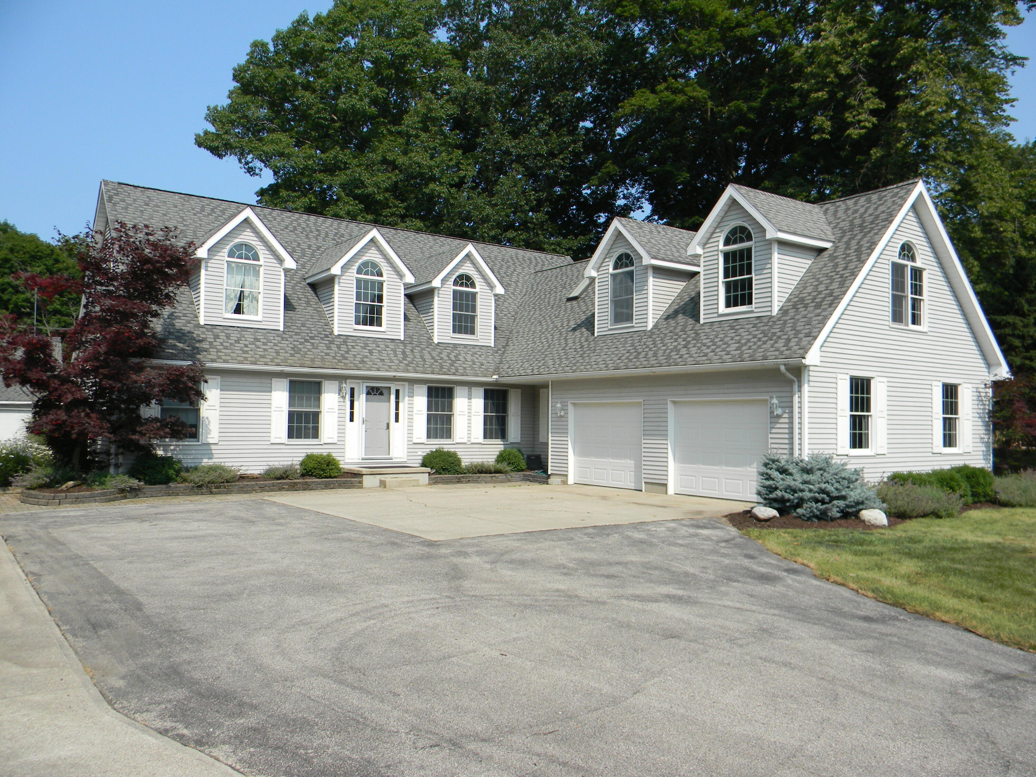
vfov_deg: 49.7
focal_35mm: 28
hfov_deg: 63.4
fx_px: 838
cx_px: 518
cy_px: 388
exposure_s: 1/241
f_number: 7
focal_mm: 5
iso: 80
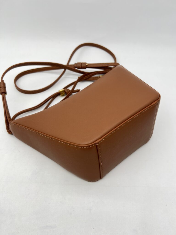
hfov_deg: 53.1
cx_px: 88
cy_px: 118
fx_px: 176
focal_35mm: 26
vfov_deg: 67.3
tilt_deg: -50.3
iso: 40
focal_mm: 5.7
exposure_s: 1/171
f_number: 1.5
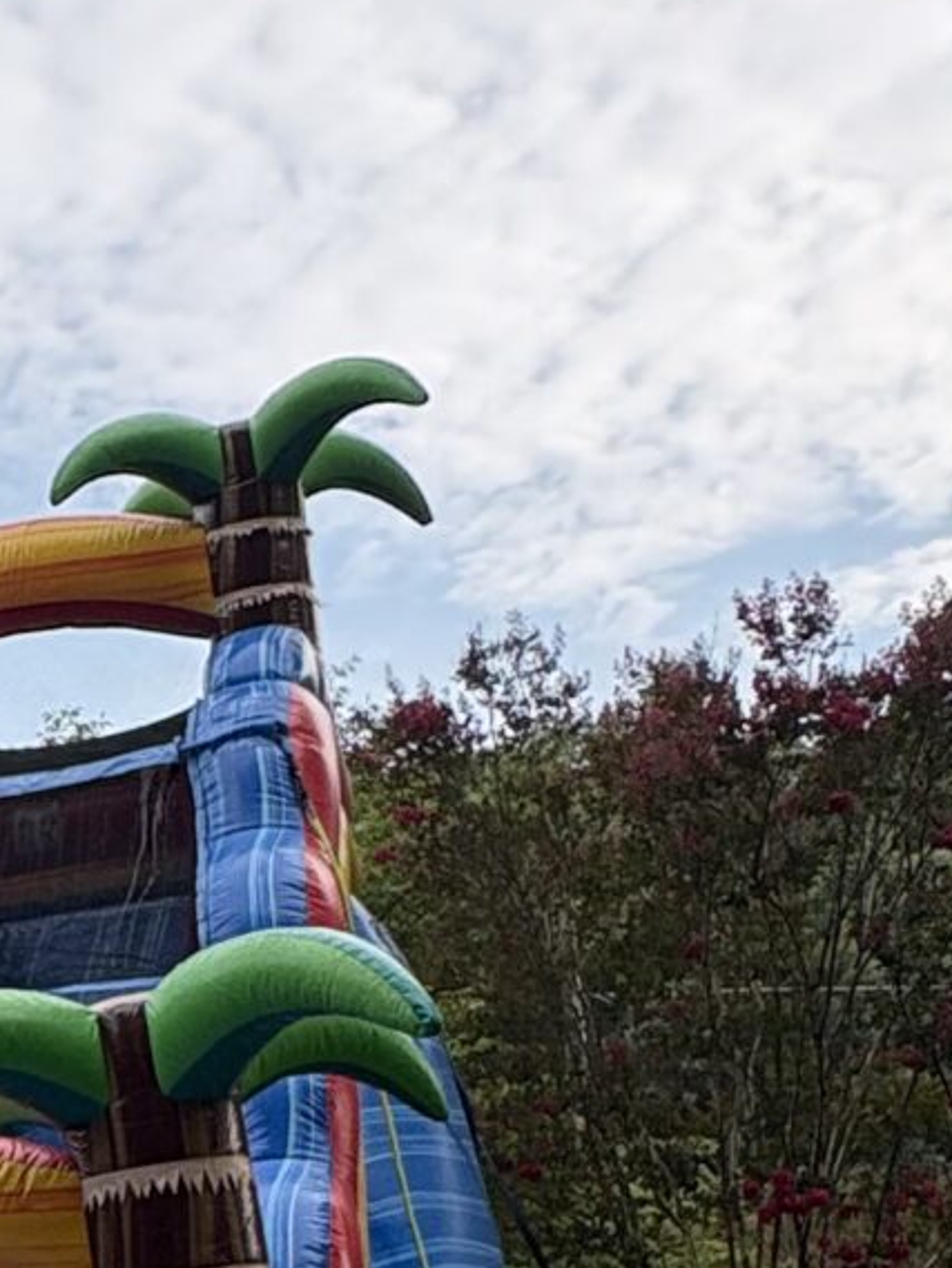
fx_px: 2309
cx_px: -339
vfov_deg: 28.5
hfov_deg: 20.9
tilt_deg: +7.0
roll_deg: -2.2
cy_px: 1324
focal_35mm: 63
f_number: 2.2
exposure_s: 1/379
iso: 40
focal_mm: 2.22
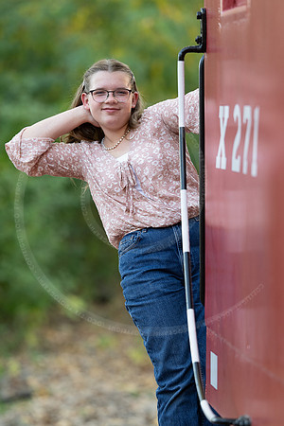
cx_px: 142
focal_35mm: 202
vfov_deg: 10.2
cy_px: 213
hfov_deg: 6.8
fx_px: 2390
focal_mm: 135
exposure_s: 1/400
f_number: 1.8
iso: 250
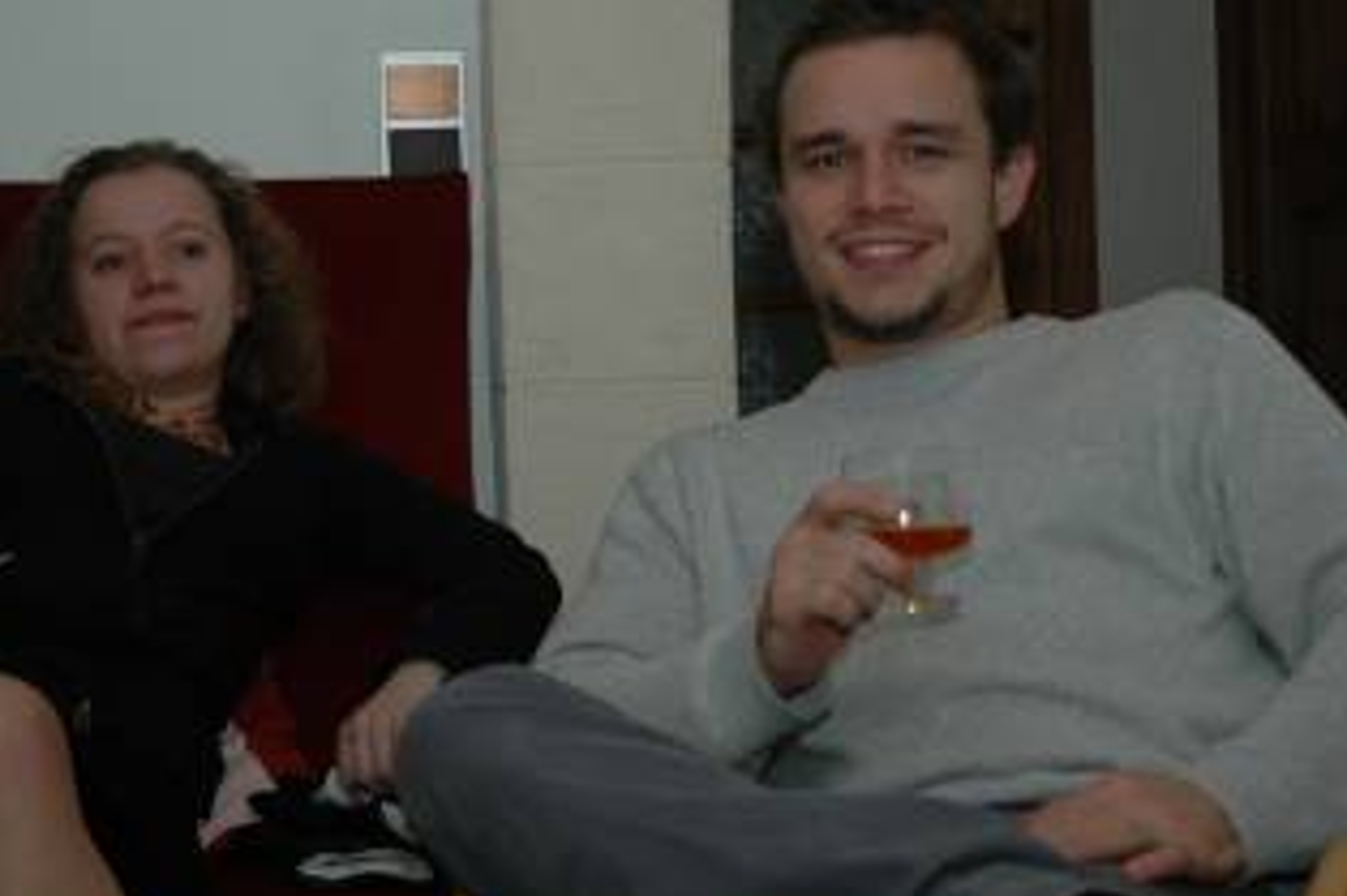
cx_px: 545
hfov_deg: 19.4
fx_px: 3927
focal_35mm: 105
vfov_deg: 13.0
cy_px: 433
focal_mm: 44
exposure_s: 1/60
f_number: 4.5
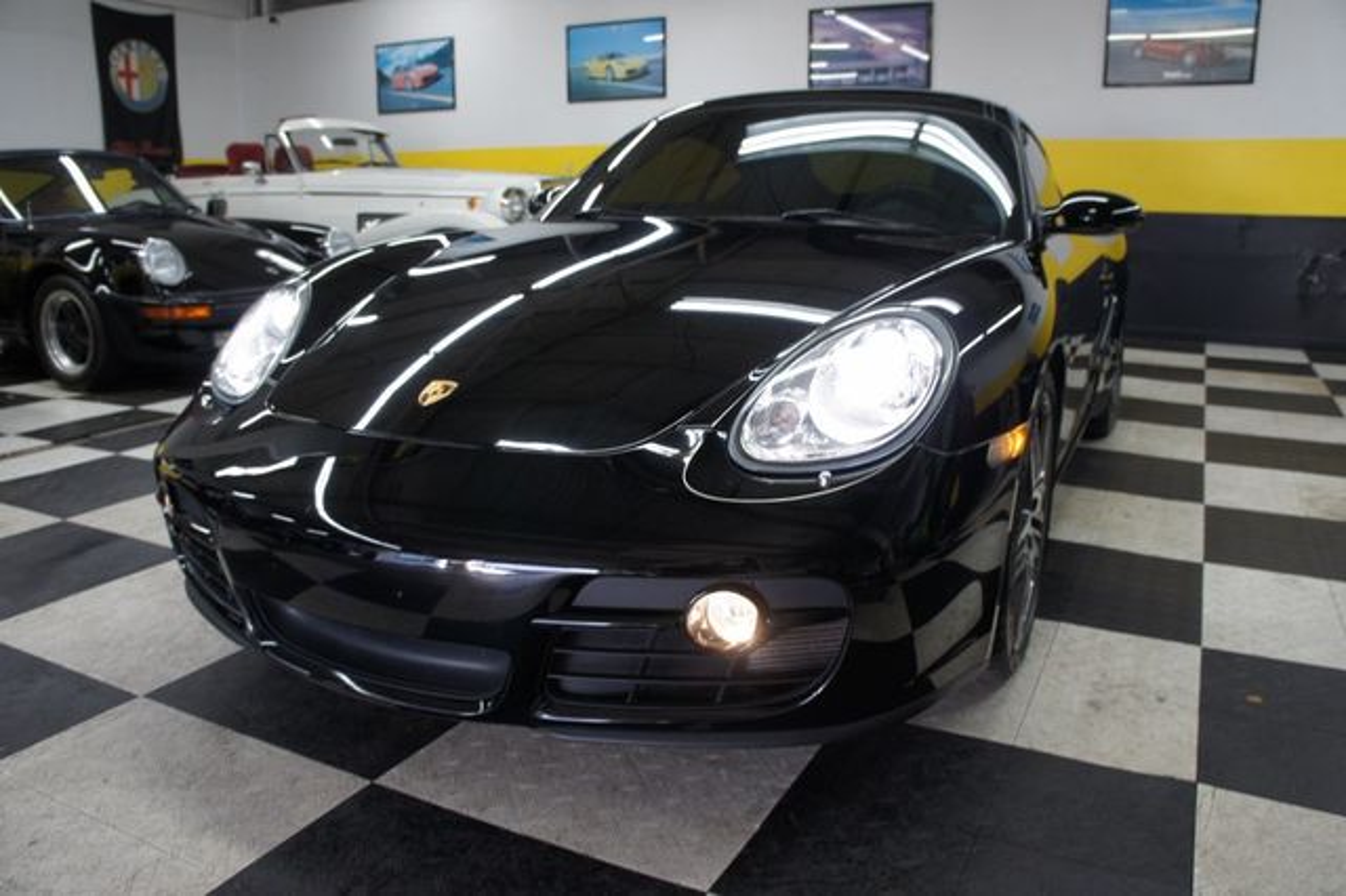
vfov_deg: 47.9
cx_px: 673
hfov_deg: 67.4
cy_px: 448
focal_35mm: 27
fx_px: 1009
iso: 200
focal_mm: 18
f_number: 4
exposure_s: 1/30
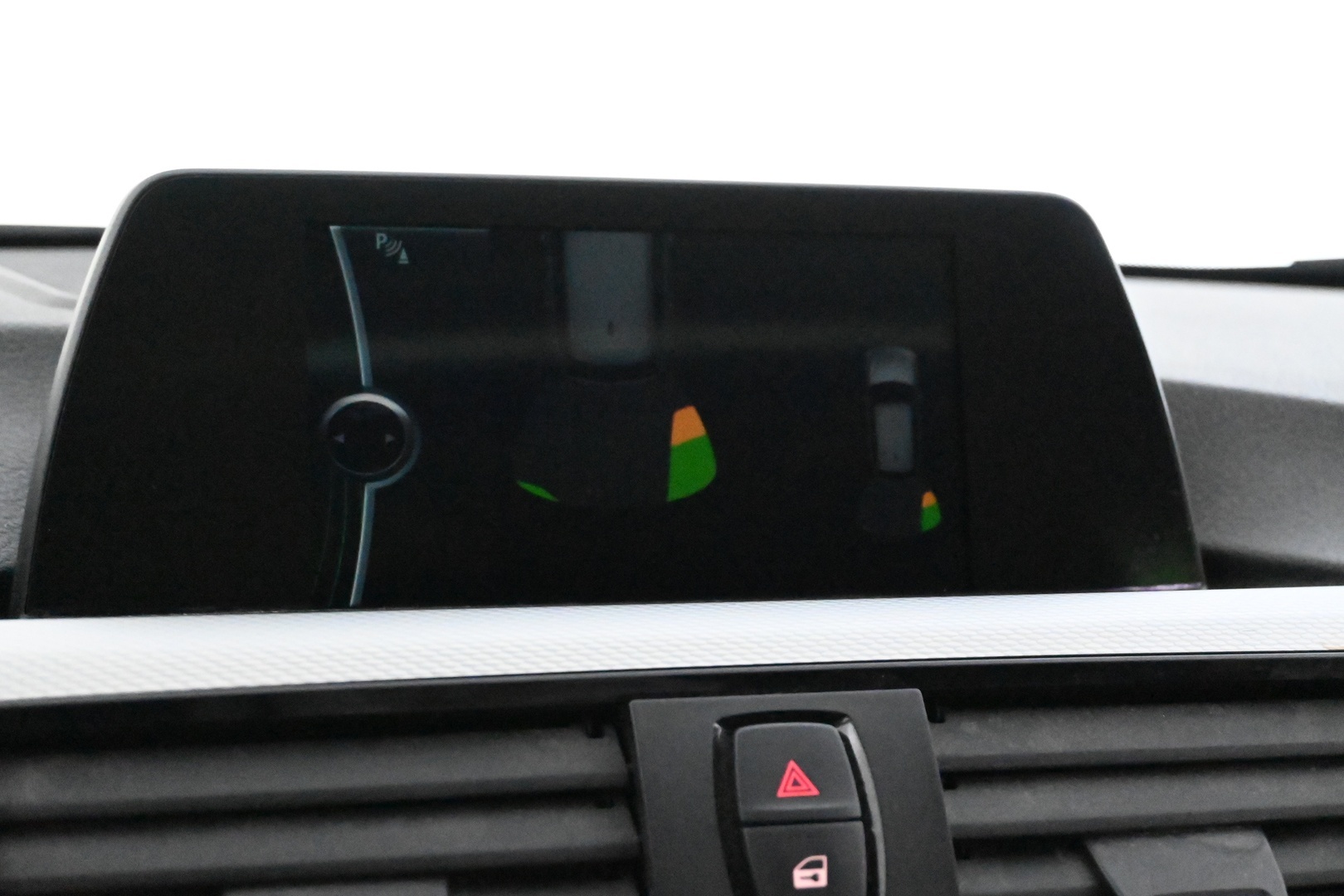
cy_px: 448
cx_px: 672
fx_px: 2072
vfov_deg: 24.4
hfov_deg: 35.9
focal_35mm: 56
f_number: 5.3
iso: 22800
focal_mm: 37
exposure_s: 1/60
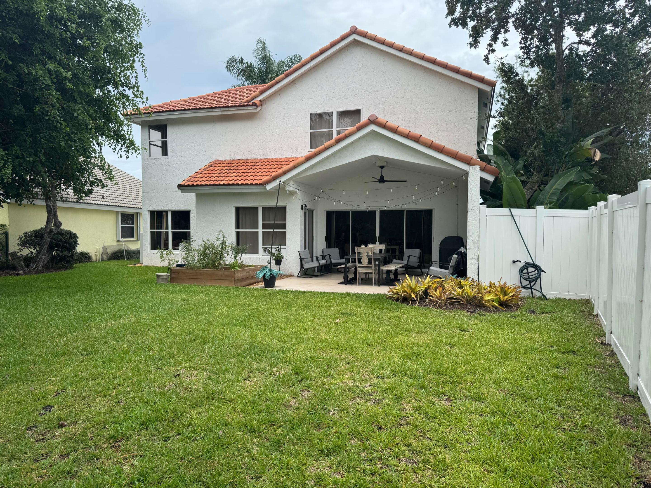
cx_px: 326
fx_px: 451
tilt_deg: -1.9
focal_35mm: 24
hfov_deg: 71.6
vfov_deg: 56.8
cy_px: 244
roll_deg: +0.1
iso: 80
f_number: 1.78
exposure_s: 1/2604
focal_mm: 6.76
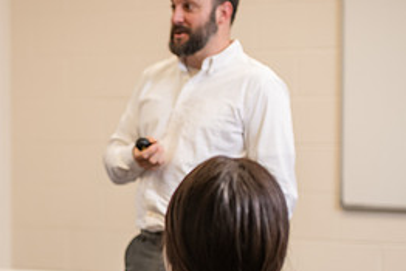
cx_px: -39
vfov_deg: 8.8
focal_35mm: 155
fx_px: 1749
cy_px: 235
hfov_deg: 13.0
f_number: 3.2
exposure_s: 1/200
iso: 1000
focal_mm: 70
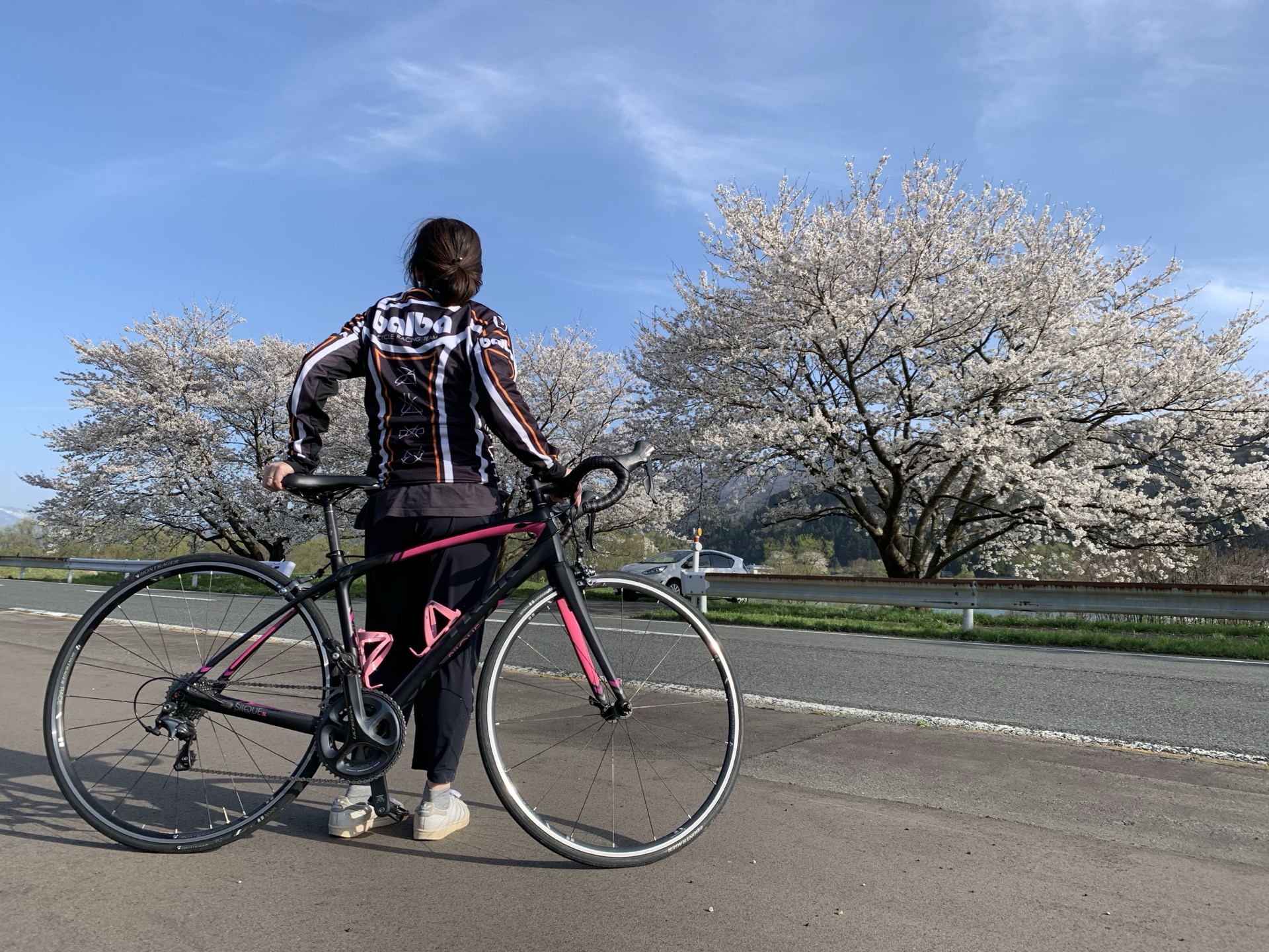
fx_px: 953
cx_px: 634
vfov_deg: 53.1
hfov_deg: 67.3
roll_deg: +0.1
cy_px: 476
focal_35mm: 26
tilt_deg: +5.2
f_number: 1.8
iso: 25
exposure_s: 1/1314
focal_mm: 4.25
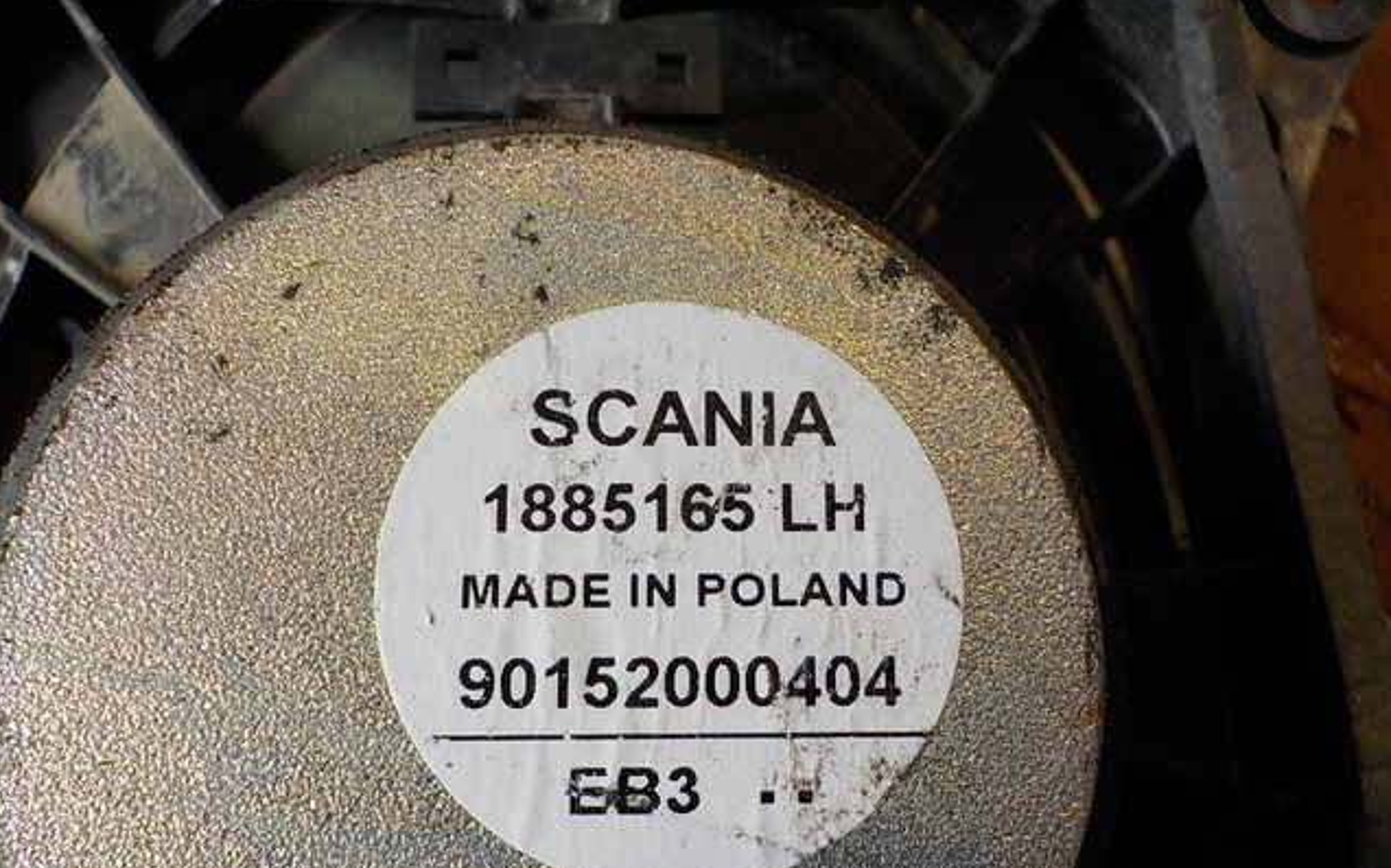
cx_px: 696
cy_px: 516
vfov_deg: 39.2
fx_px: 1213
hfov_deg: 59.7
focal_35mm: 32
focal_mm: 4.1
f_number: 3.3
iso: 125
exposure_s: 1/60
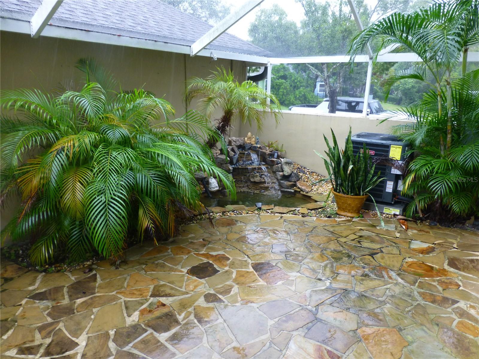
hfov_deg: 71.6
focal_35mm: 24
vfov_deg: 56.8
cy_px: 180
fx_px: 332
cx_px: 240
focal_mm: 4.3
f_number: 3.3
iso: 160
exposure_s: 1/60
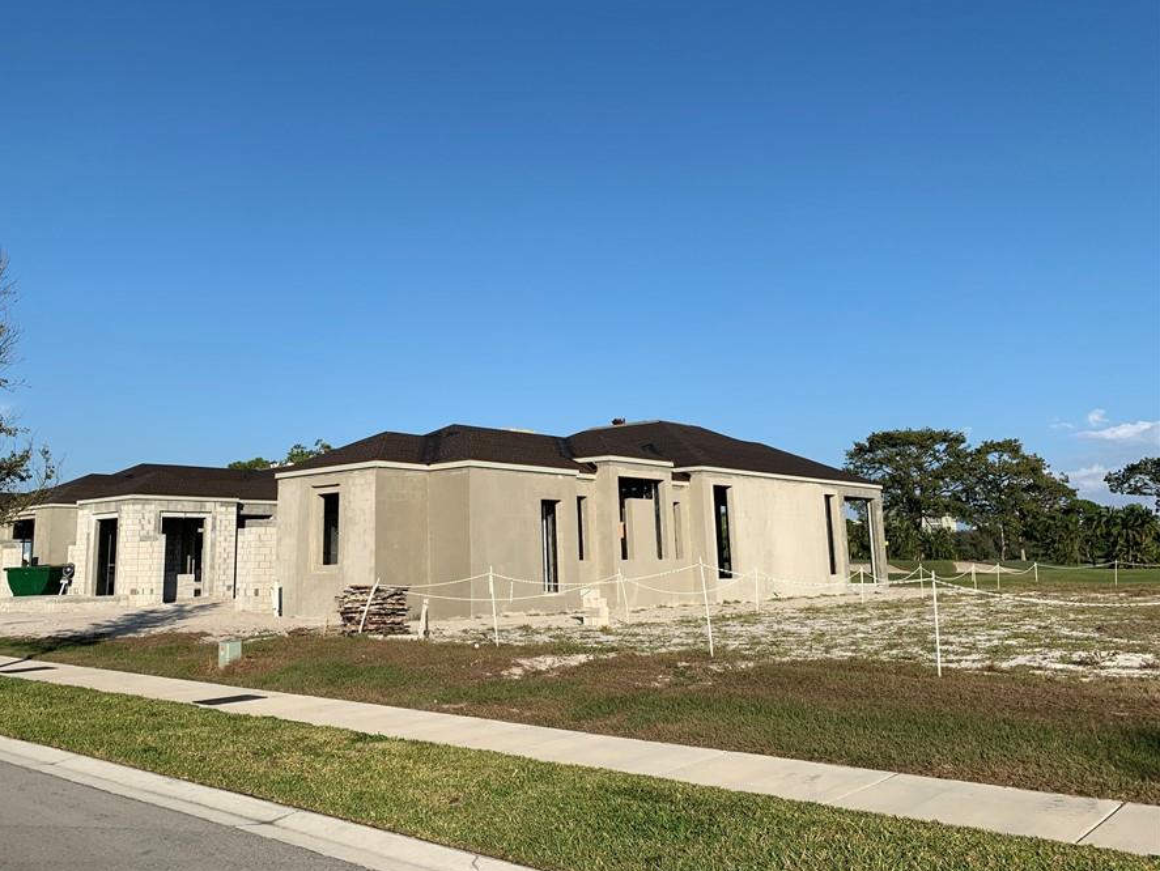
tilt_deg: +11.0
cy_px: 374
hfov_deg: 59.7
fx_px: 1006
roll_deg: +0.5
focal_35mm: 30
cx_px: 492
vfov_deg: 46.7
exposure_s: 1/3185
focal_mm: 4.25
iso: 25
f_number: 1.8
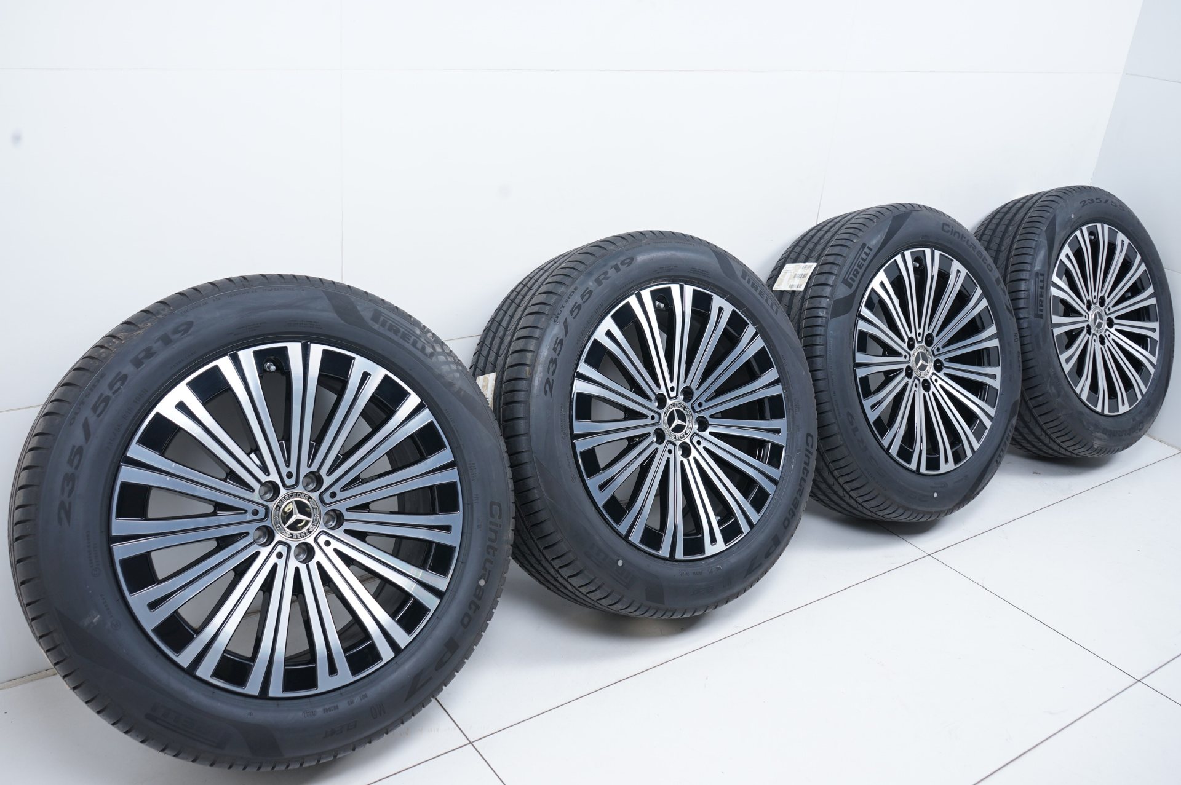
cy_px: 392
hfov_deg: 60.3
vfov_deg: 42.3
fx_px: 1016
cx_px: 590
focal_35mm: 31
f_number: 7.1
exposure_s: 1/125
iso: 250
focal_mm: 31
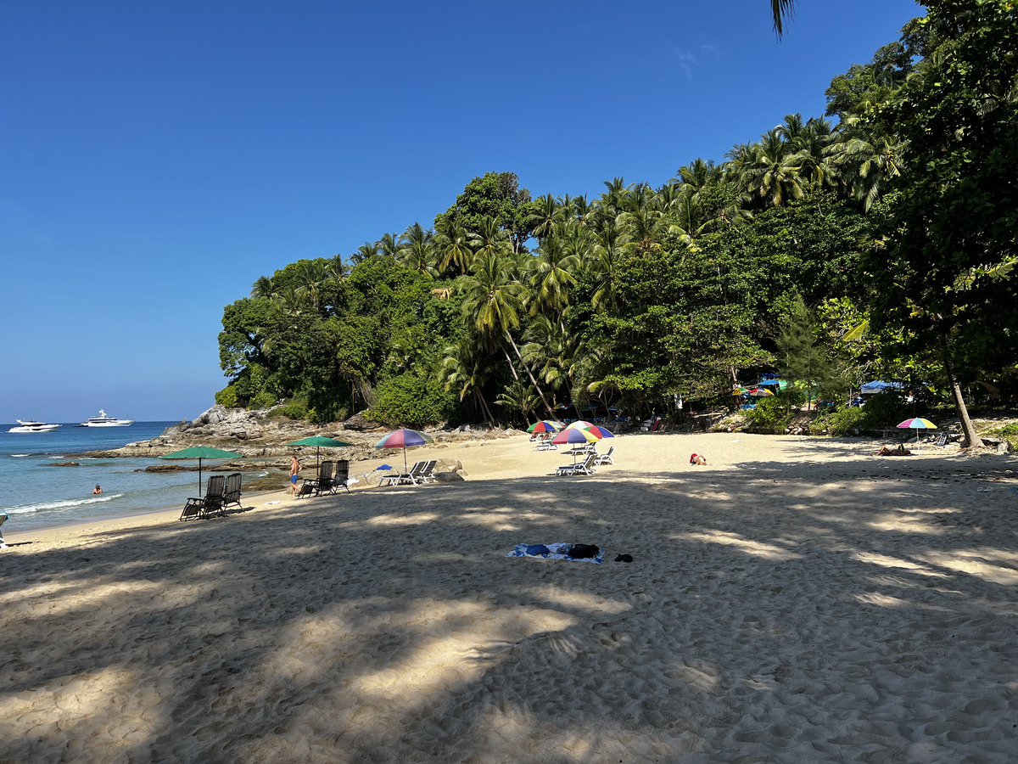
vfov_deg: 53.1
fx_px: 765
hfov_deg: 67.3
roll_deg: +1.1
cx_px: 509
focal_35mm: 26
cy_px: 382
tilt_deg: +2.6
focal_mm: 5.7
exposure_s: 1/3831
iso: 50
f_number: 1.5
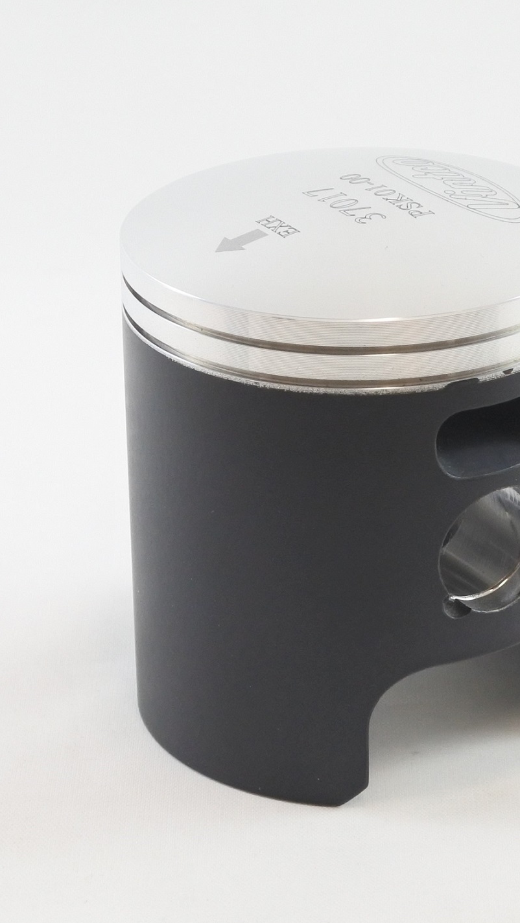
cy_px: 462
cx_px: 366
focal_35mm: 78
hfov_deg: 15.4
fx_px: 1911
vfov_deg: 27.2
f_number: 4.5
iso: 500
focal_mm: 18.4
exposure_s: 1/125
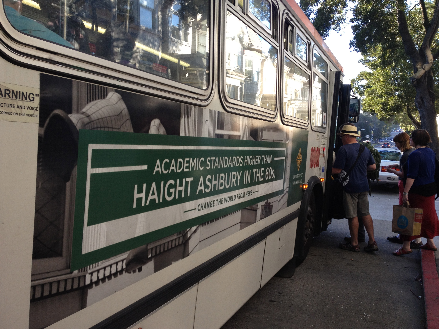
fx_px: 444
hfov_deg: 52.6
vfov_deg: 40.7
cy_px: 164
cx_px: 220
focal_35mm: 35
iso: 64
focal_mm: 4.28
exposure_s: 1/130
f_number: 2.4
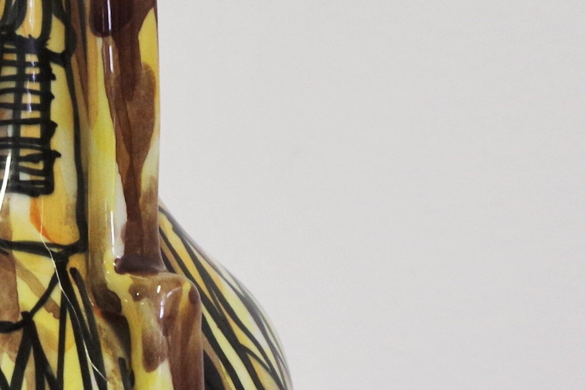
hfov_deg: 10.6
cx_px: 53
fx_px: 3141
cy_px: -23
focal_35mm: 193
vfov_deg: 7.1
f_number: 4
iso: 400
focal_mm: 26.25
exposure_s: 1/60
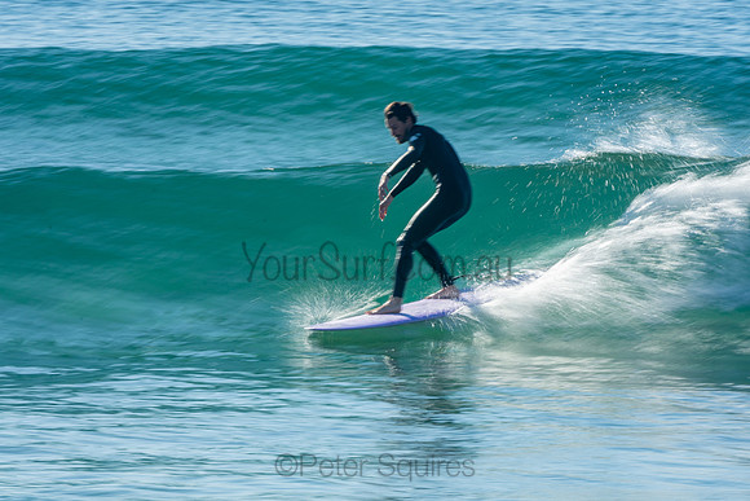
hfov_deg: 3.4
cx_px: 375
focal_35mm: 600
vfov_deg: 2.3
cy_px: 250
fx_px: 12502
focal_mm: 400
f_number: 22
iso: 100
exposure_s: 1/30
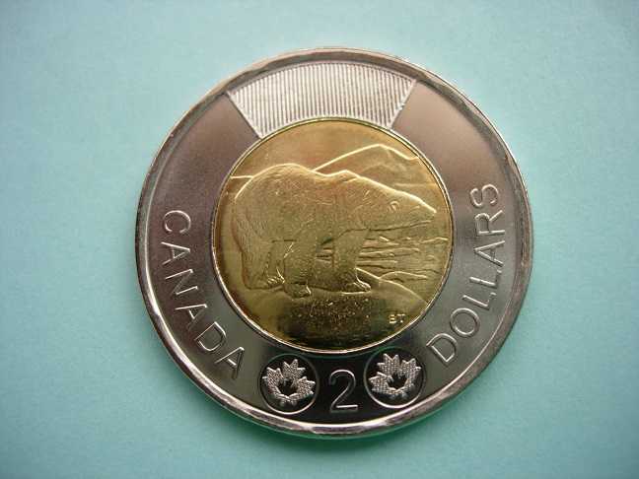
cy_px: 240
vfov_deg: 37.7
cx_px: 320
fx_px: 701
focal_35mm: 38
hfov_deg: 49.0
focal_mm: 7.8
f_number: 2.8
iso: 64
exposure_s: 1/47.9
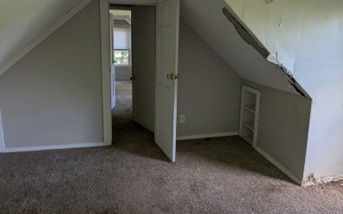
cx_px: 175
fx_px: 215
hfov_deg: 77.1
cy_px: 84
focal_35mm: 23
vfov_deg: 52.6
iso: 239
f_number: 2.2
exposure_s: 1/105
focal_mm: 1.95
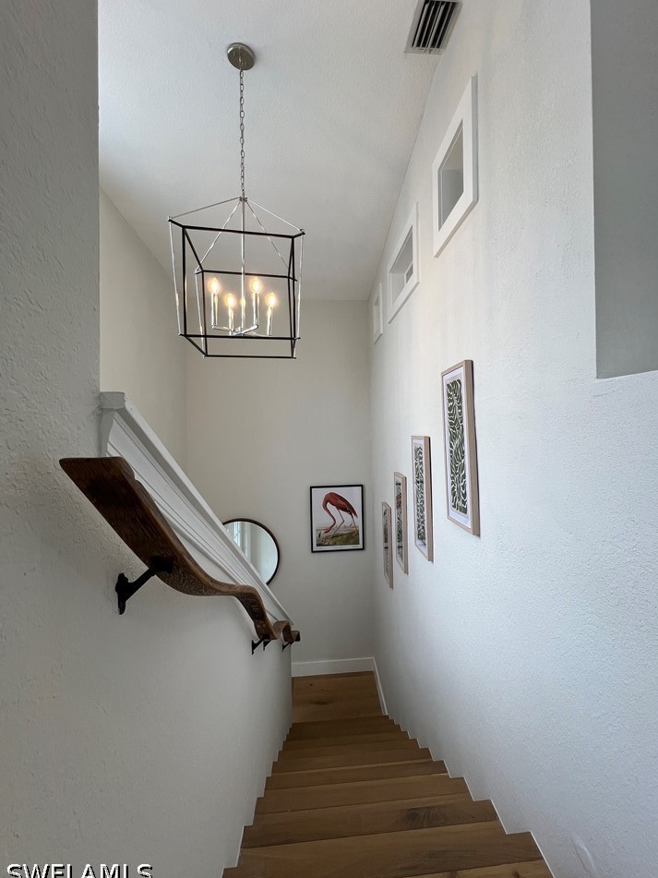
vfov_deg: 102.0
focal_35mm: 14
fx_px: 355
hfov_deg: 85.5
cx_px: 353
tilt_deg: +1.0
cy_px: 423
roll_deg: +1.0
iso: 50
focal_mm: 1.57
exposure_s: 1/120
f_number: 1.8
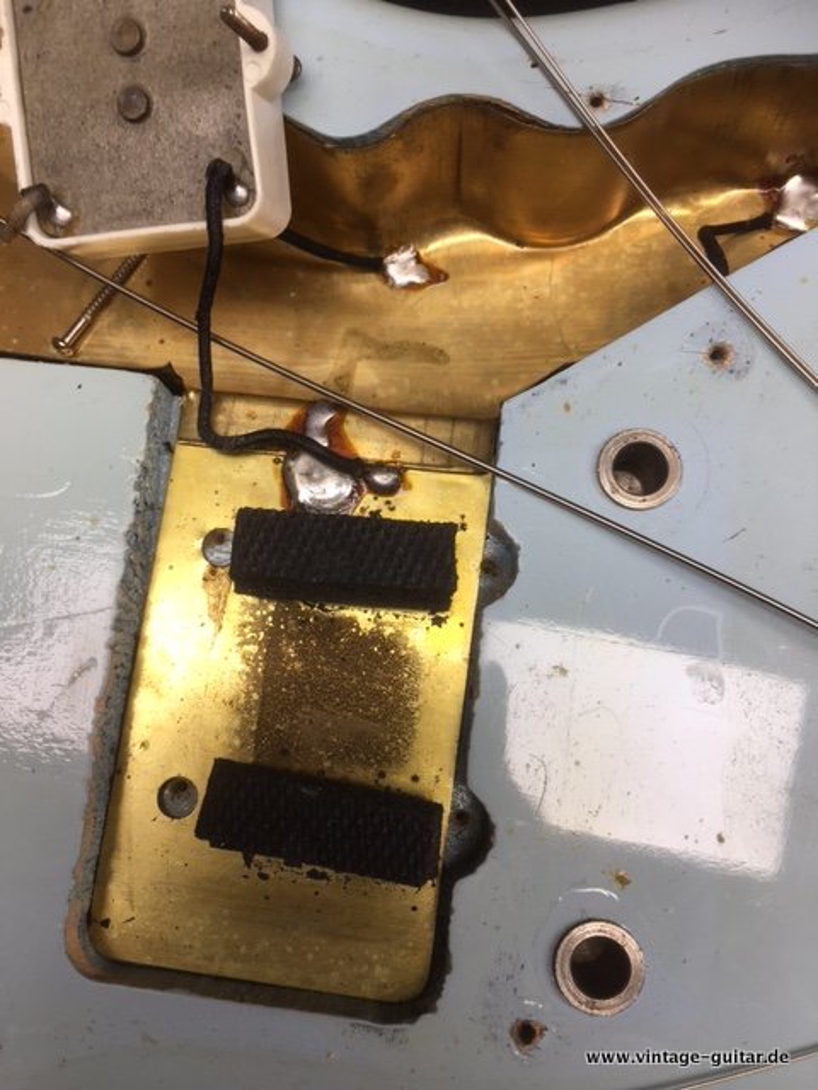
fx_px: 914
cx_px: 409
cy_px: 545
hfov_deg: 48.2
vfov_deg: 61.7
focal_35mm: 29
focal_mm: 4.15
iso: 32
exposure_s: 1/50
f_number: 2.2
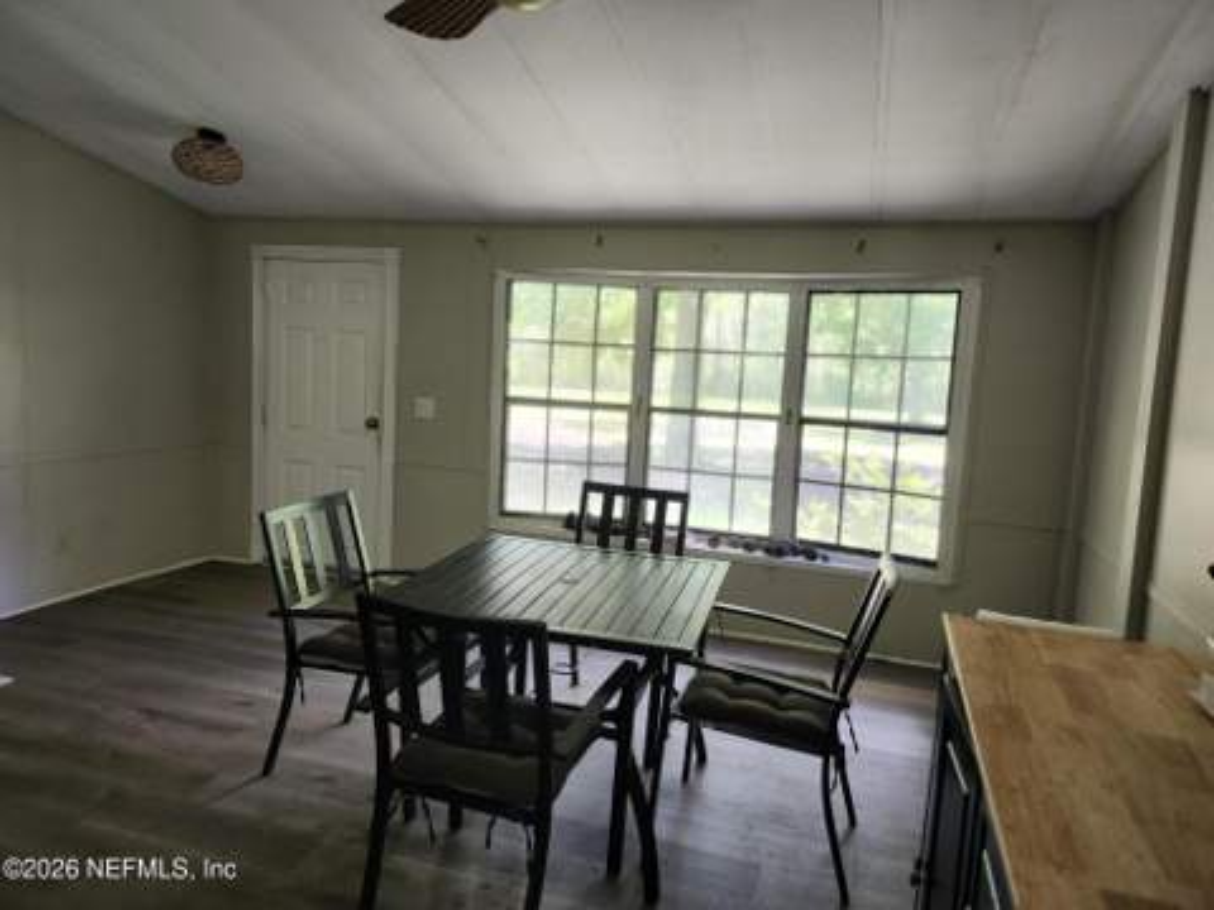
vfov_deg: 58.9
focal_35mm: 23
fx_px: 807
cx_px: 607
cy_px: 455
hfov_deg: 73.9
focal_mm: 5.54
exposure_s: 1/120
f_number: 1.8
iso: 320
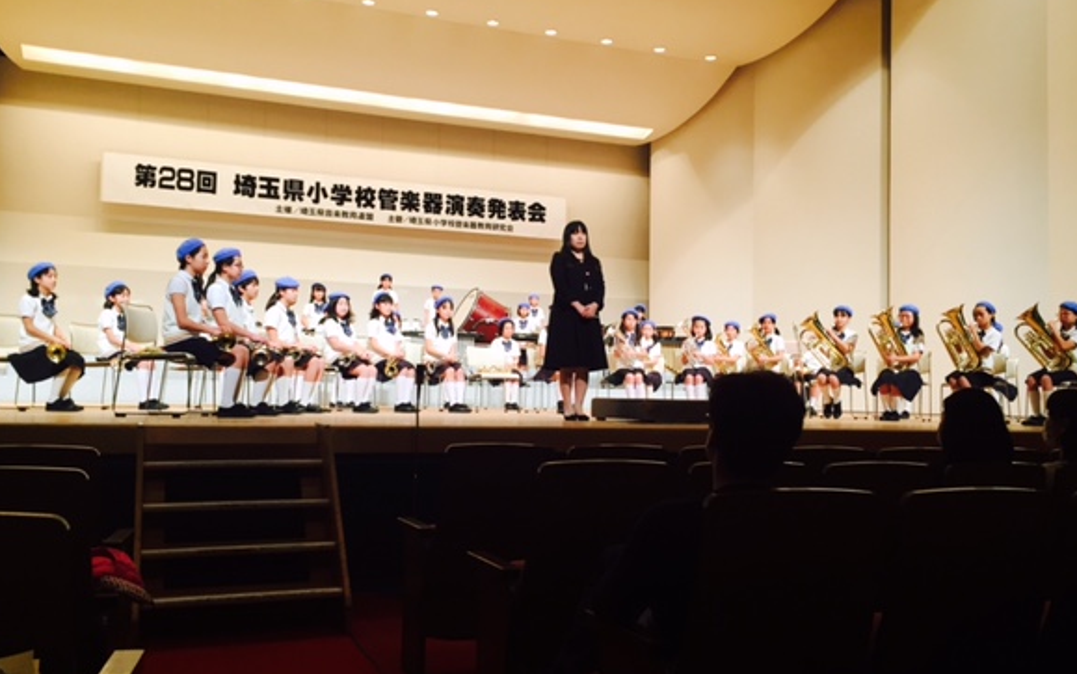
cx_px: 530
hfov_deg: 56.7
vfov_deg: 37.3
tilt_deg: +2.9
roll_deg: -1.6
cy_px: 333
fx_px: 998
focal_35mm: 34
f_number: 2.2
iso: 64
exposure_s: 1/30
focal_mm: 4.15
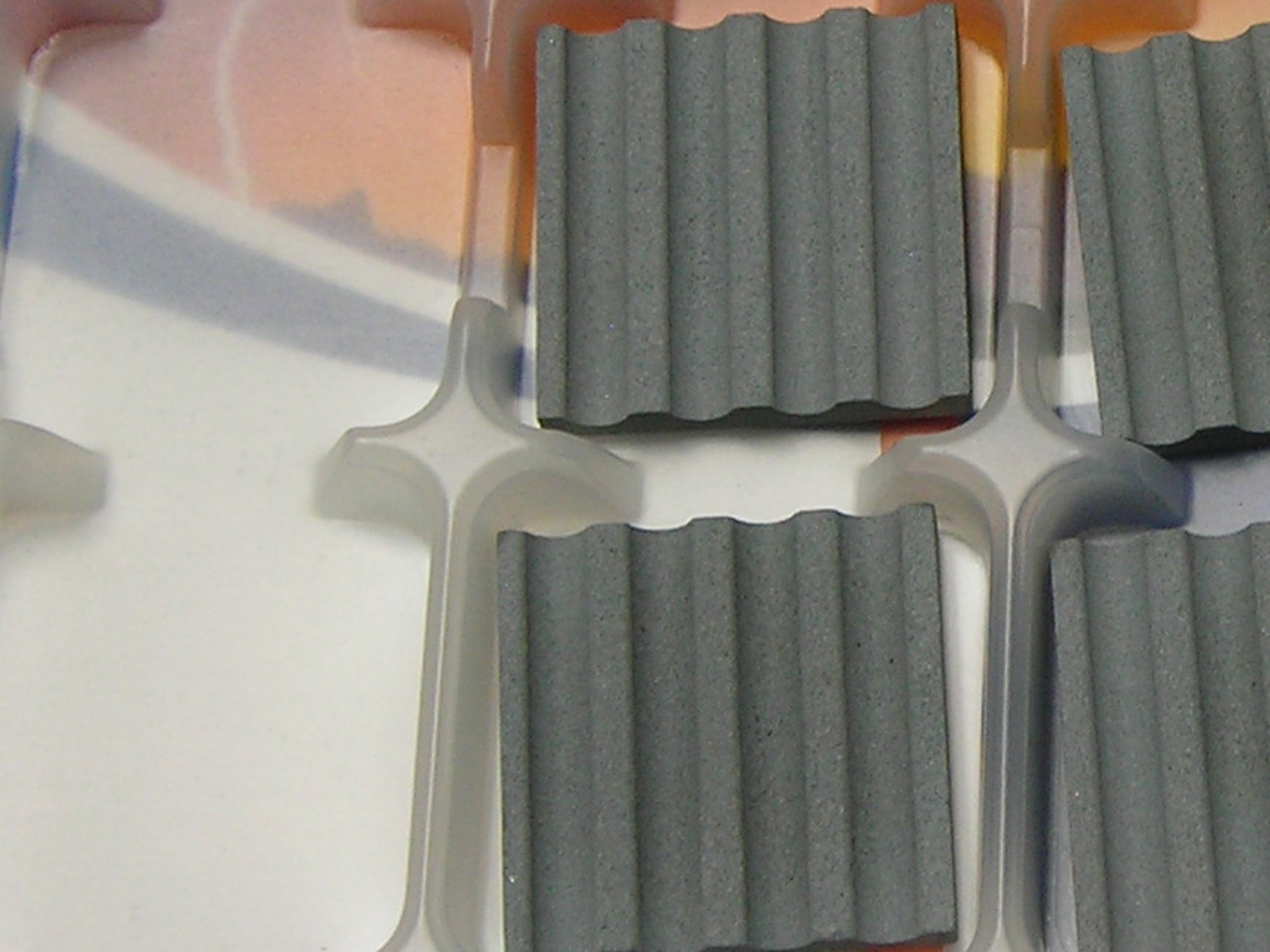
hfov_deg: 17.0
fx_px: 4182
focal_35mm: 114
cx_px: 1216
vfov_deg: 13.0
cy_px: 356
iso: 50
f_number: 3.2
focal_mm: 6.3
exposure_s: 1/5.2
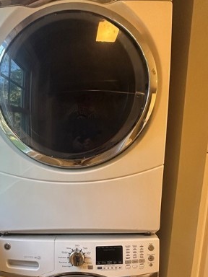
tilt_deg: -10.9
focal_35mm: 28
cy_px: 201
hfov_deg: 49.4
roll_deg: -0.5
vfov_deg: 60.7
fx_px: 224
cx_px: 81
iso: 320
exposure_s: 1/60
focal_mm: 2.22
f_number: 2.2
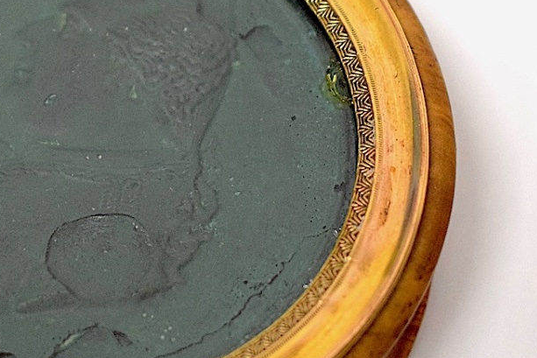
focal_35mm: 141
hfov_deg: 14.5
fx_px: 2104
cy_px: 171
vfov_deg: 9.7
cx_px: 106
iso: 2200
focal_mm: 48
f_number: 5.3
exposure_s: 1/125
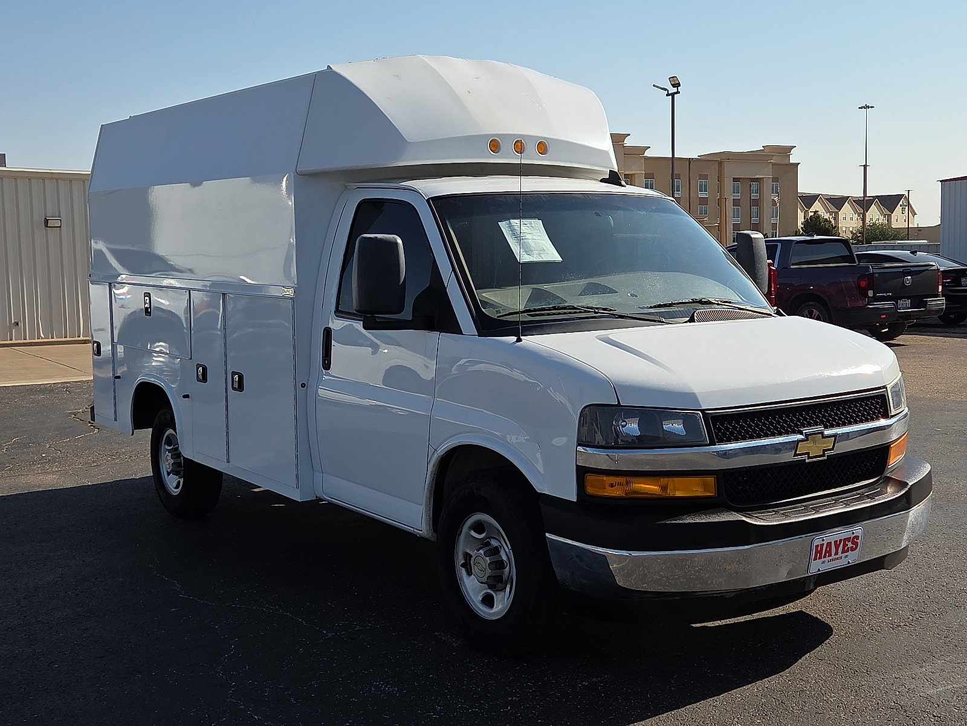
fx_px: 1173
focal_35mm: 42
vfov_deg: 34.3
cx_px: 484
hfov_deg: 44.8
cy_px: 363
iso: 76
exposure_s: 1/10000
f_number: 1.8
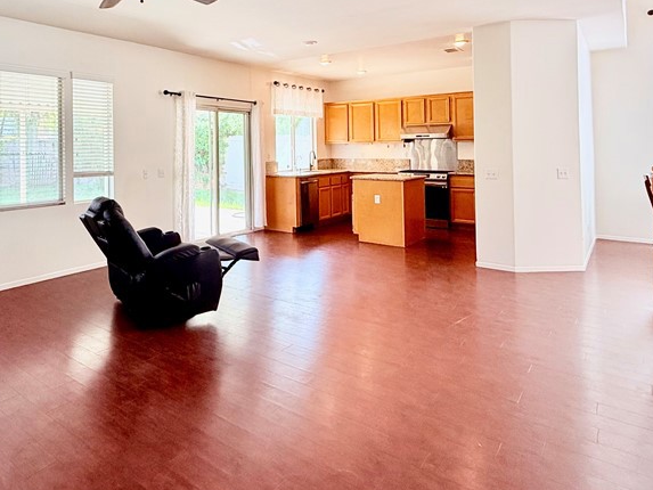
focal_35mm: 25
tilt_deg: +2.1
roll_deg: +0.7
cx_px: 164
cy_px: 136
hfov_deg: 65.2
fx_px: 472
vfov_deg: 53.0
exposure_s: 1/120
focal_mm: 2.22
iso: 100
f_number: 2.2
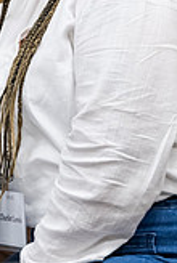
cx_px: 35
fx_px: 2313
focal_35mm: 315
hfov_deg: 4.4
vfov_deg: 6.5
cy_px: -51
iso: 2000
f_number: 2.8
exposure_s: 1/200
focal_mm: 115
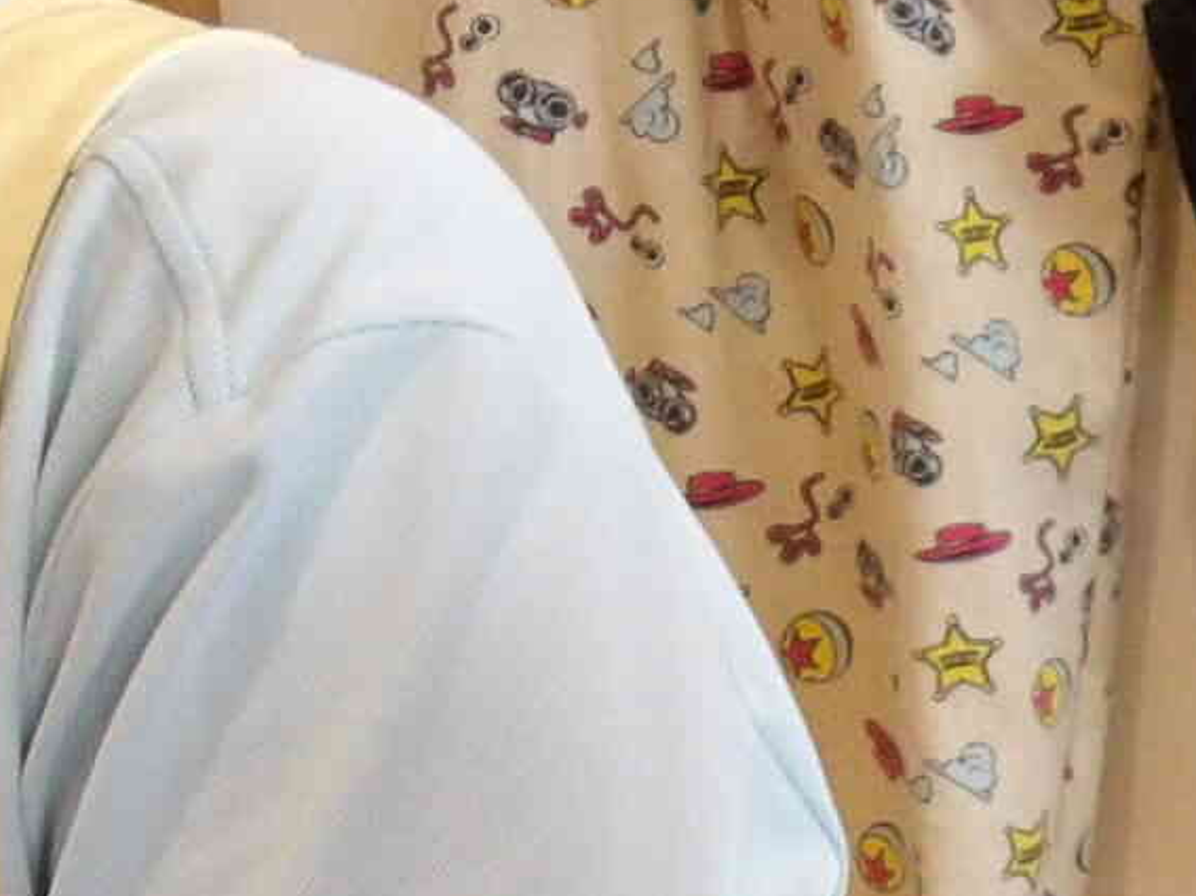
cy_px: 1206
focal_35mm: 192
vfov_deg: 7.6
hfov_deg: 10.1
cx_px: 1631
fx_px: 6632
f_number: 3.7
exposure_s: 1/200
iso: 599
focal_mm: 7.6
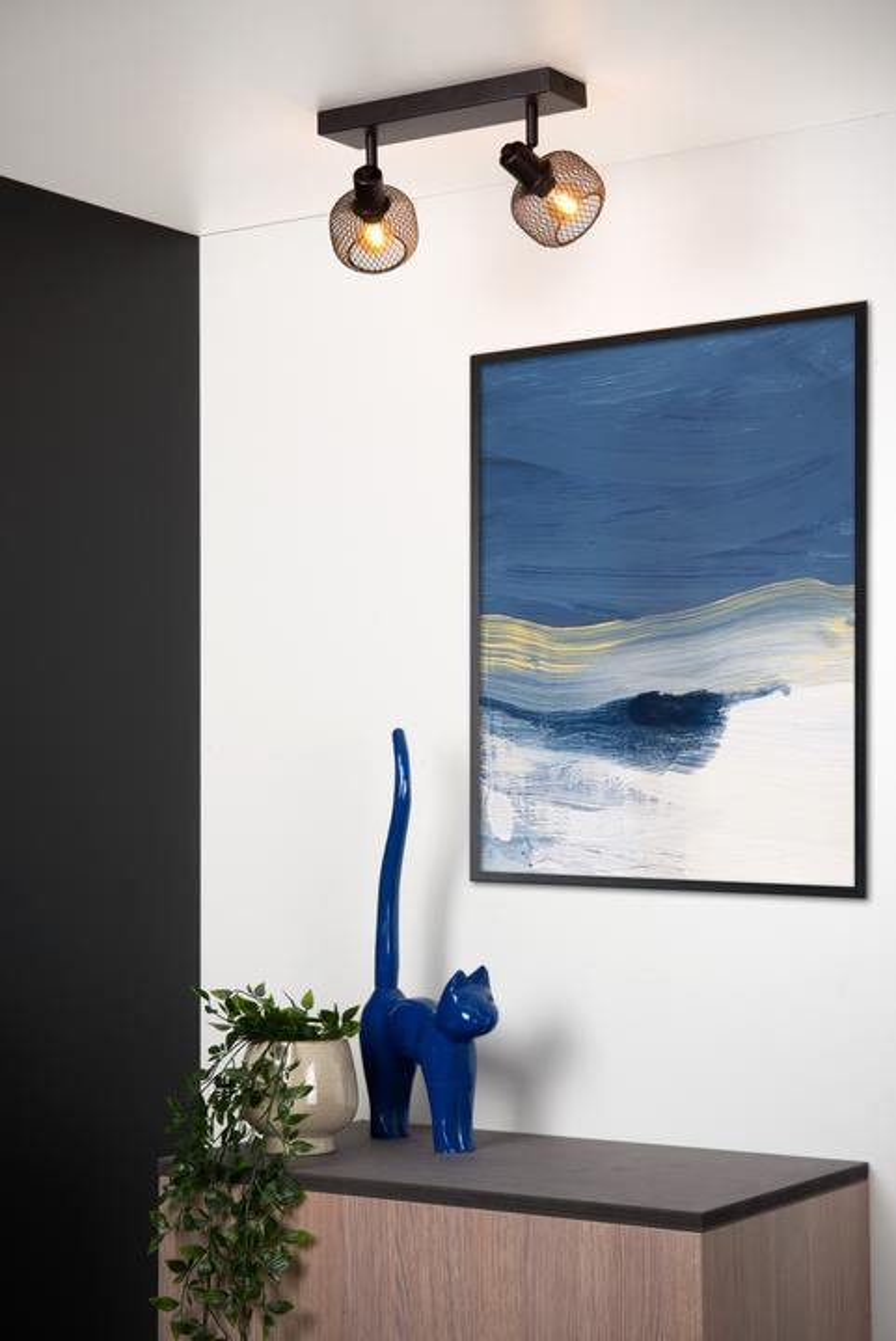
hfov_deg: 21.0
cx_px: 448
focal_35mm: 65
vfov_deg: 30.9
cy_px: 670
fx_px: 2423
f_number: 18
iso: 100
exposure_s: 1/6
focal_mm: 65
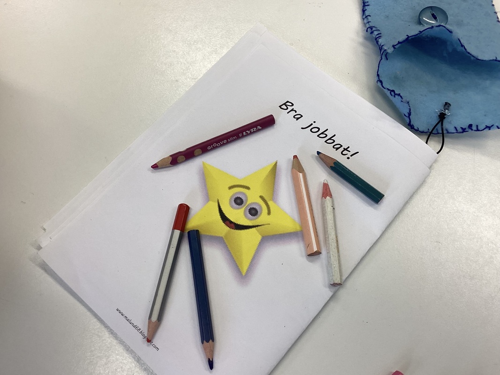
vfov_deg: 45.4
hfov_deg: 58.4
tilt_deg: -71.7
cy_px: 188
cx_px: 250
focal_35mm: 31
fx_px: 448
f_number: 2.4
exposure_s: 1/100
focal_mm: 3.3
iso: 32
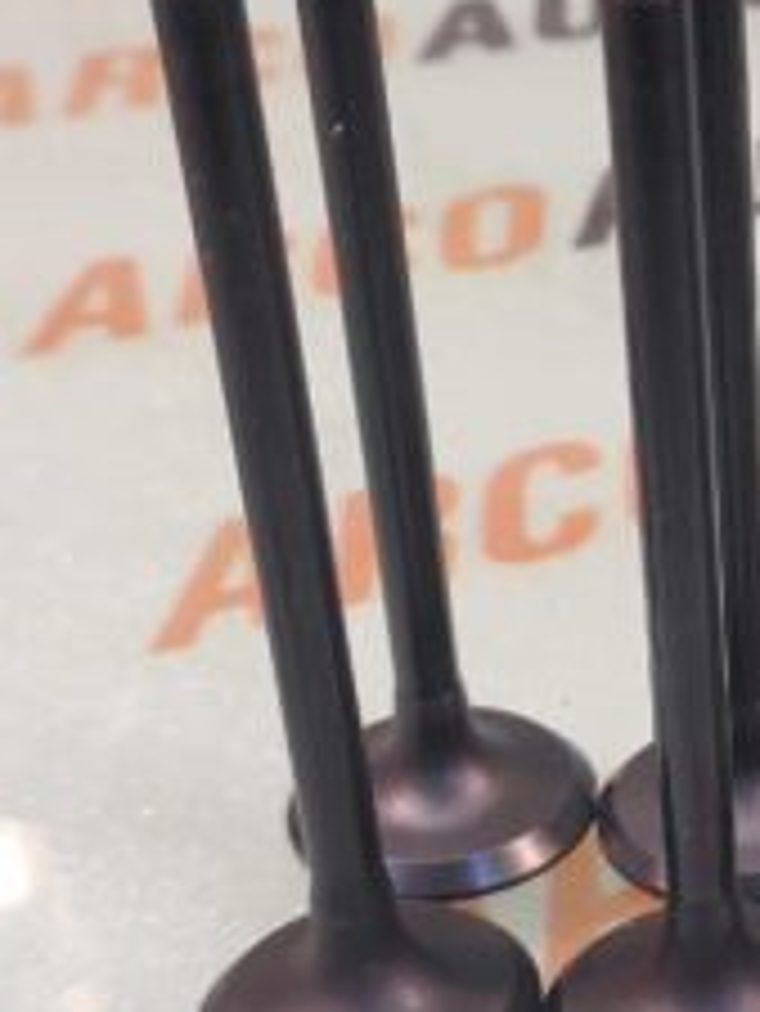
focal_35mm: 58
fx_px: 1696
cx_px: 1079
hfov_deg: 21.8
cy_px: 704
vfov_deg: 32.8
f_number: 1.79
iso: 191
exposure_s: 1/33
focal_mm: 4.74
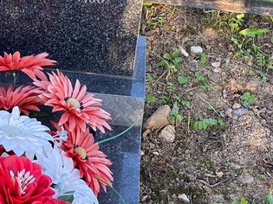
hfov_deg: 14.8
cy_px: -29
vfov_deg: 11.1
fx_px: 1041
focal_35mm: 132
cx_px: 48
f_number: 2
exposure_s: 1/122
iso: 32
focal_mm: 6
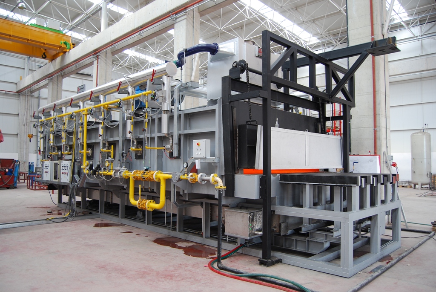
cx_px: 218
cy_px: 146
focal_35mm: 27
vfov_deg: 48.0
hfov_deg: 67.3
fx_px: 327
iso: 200
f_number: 3.5
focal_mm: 18
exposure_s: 1/13
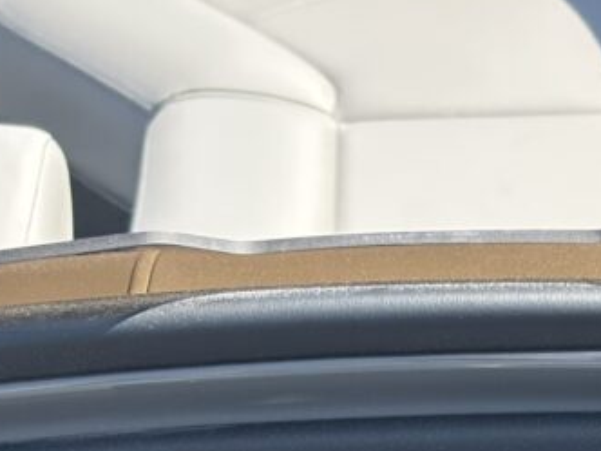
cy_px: 710
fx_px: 2899
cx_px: 446
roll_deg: -1.4
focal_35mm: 167
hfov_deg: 11.8
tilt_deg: -31.3
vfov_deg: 8.7
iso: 32
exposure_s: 1/597
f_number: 1.6
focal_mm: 5.96
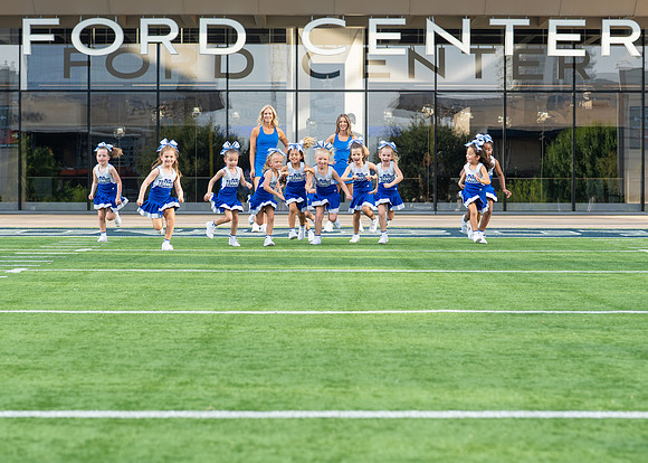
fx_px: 1963
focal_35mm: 107
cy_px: 229
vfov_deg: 13.4
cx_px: 284
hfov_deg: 18.7
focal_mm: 50
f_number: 2.8
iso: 125
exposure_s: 1/1000
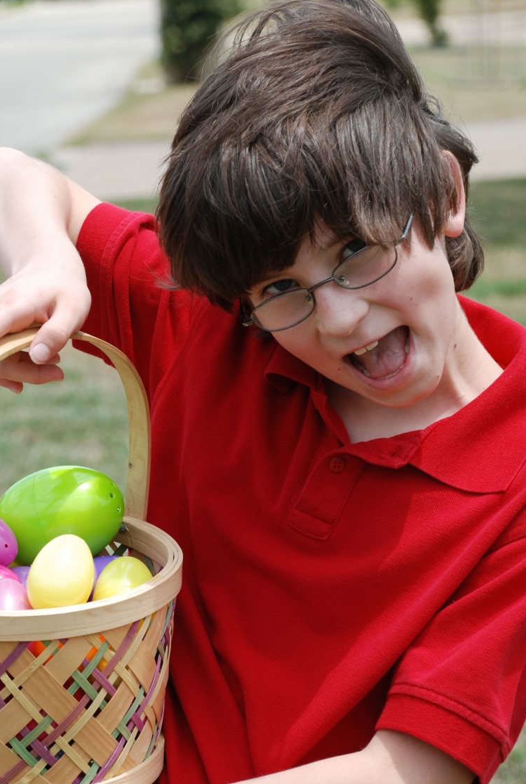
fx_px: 3145
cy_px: 462
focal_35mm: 144
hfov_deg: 9.6
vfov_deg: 14.2
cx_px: 201
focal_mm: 70
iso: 200
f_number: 5.6
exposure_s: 1/400
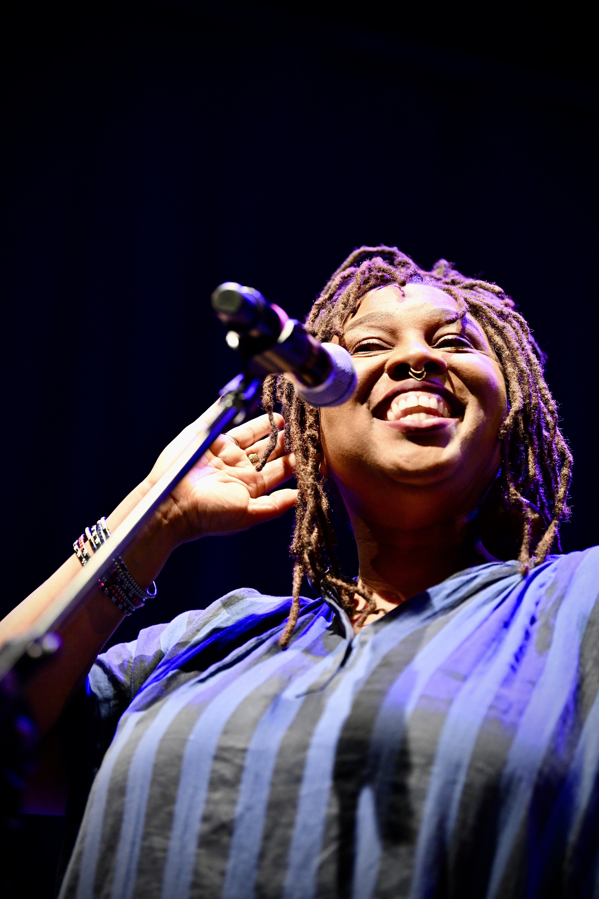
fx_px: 3993
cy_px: 450
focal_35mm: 160
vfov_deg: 12.8
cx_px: 300
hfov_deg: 8.6
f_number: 2.8
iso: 3200
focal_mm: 160
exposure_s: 1/160
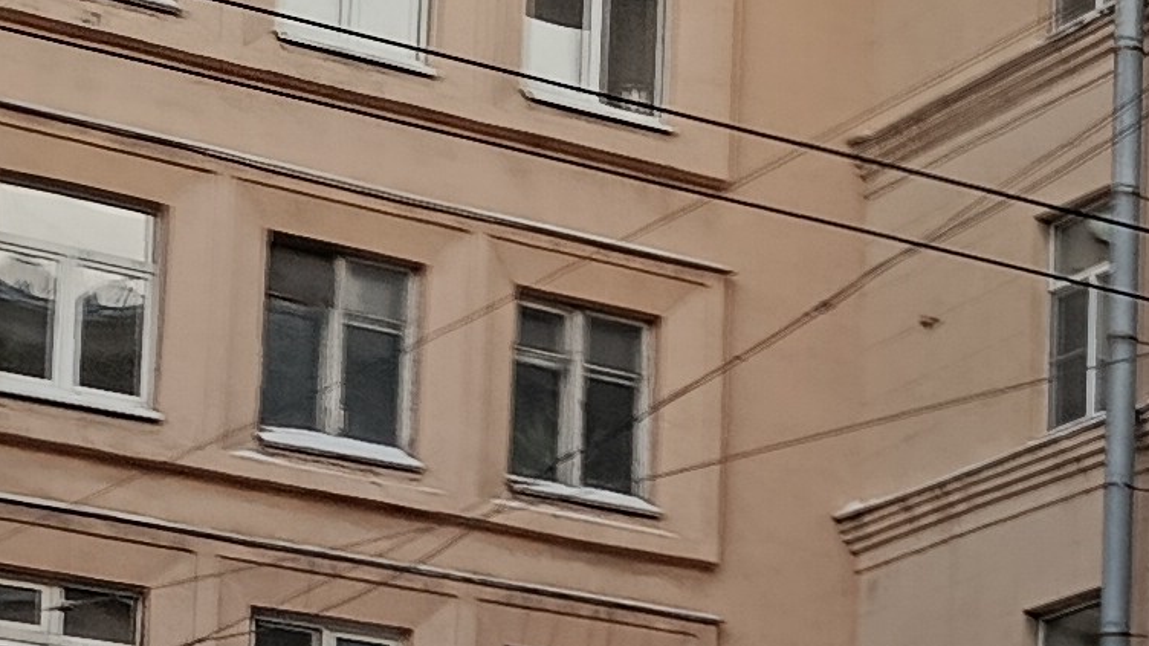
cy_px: 1213
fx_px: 4235
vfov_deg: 8.4
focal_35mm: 139
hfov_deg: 12.4
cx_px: 2683
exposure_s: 1/100
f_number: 1.7
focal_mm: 5.24
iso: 209
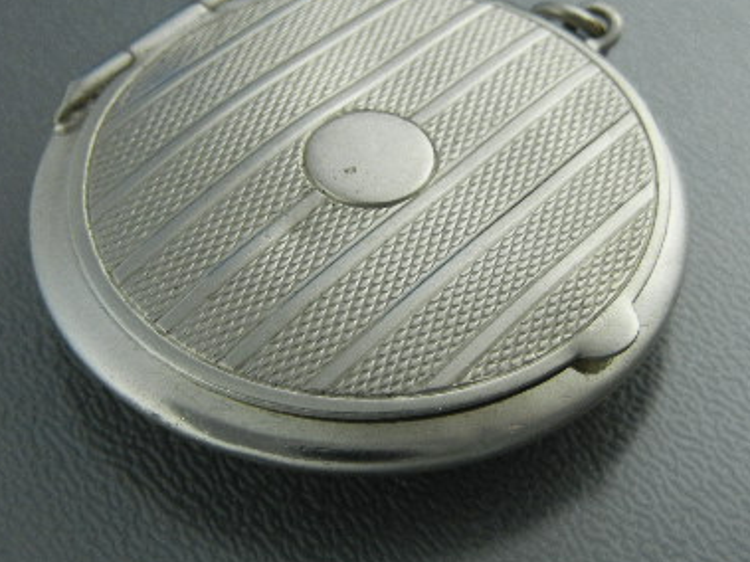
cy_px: 224
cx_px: 384
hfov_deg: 25.7
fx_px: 1646
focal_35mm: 76
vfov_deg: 19.4
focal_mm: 8.1
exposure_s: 1/55
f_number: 3.8
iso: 400
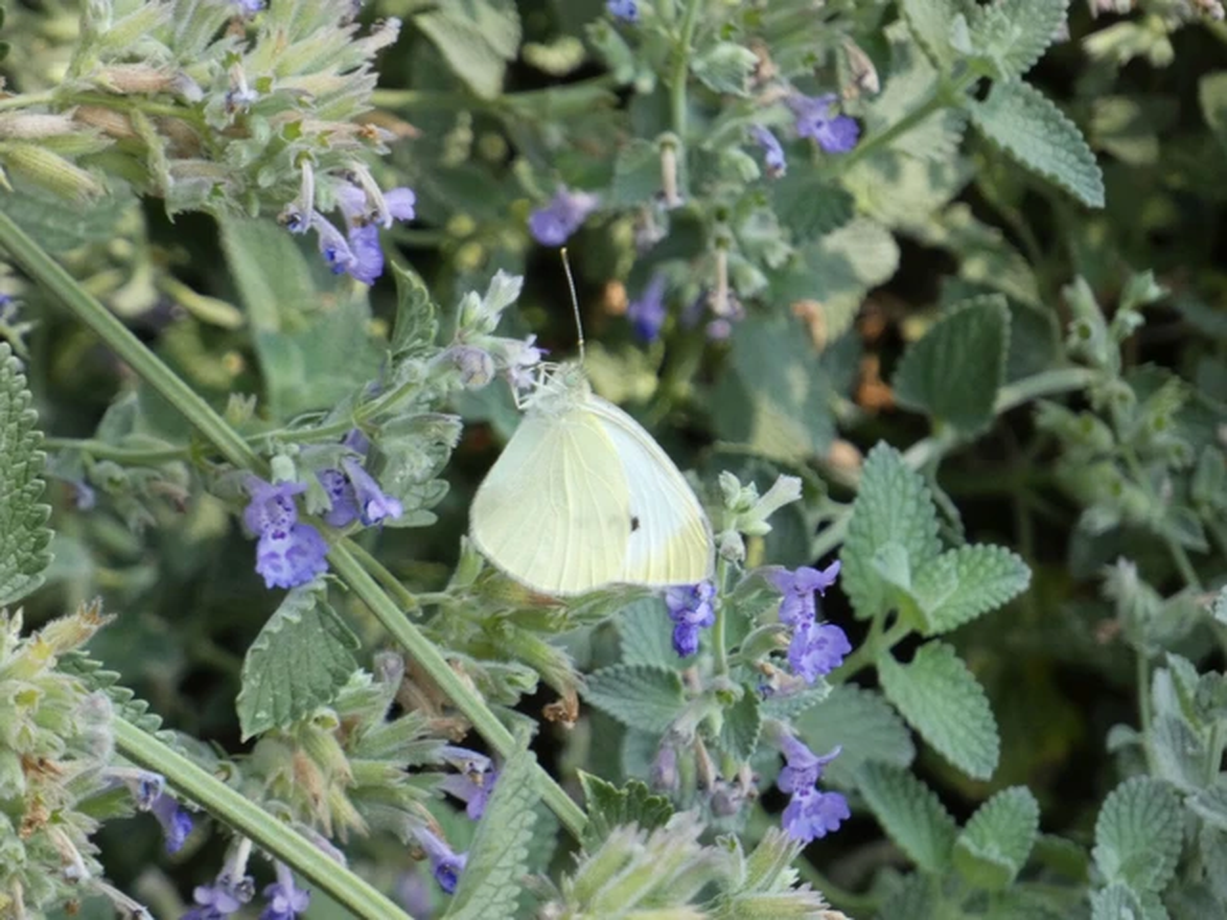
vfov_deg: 2.6
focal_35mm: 566
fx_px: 20062
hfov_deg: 3.5
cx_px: 614
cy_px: 460
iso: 400
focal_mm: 101.4
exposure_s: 1/100
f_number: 5.6
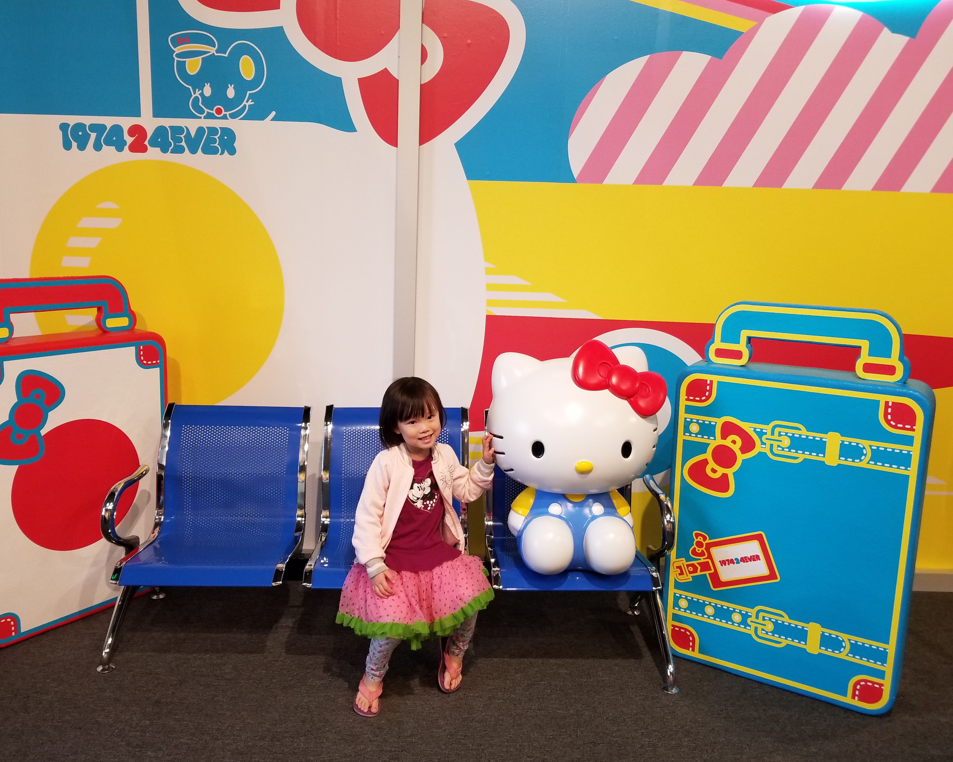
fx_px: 790
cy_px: 381
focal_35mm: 28
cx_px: 468
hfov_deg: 62.2
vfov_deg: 51.5
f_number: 1.7
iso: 125
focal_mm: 4.25
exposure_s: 1/60
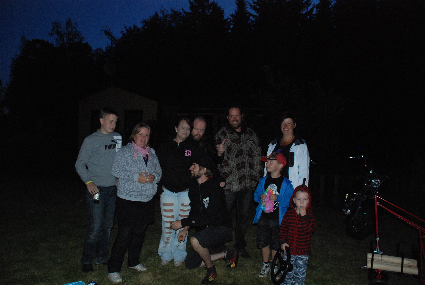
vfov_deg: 48.0
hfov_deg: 67.3
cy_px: 142
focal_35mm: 27
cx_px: 212
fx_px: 319
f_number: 5.6
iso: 1600
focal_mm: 18
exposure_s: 1/60
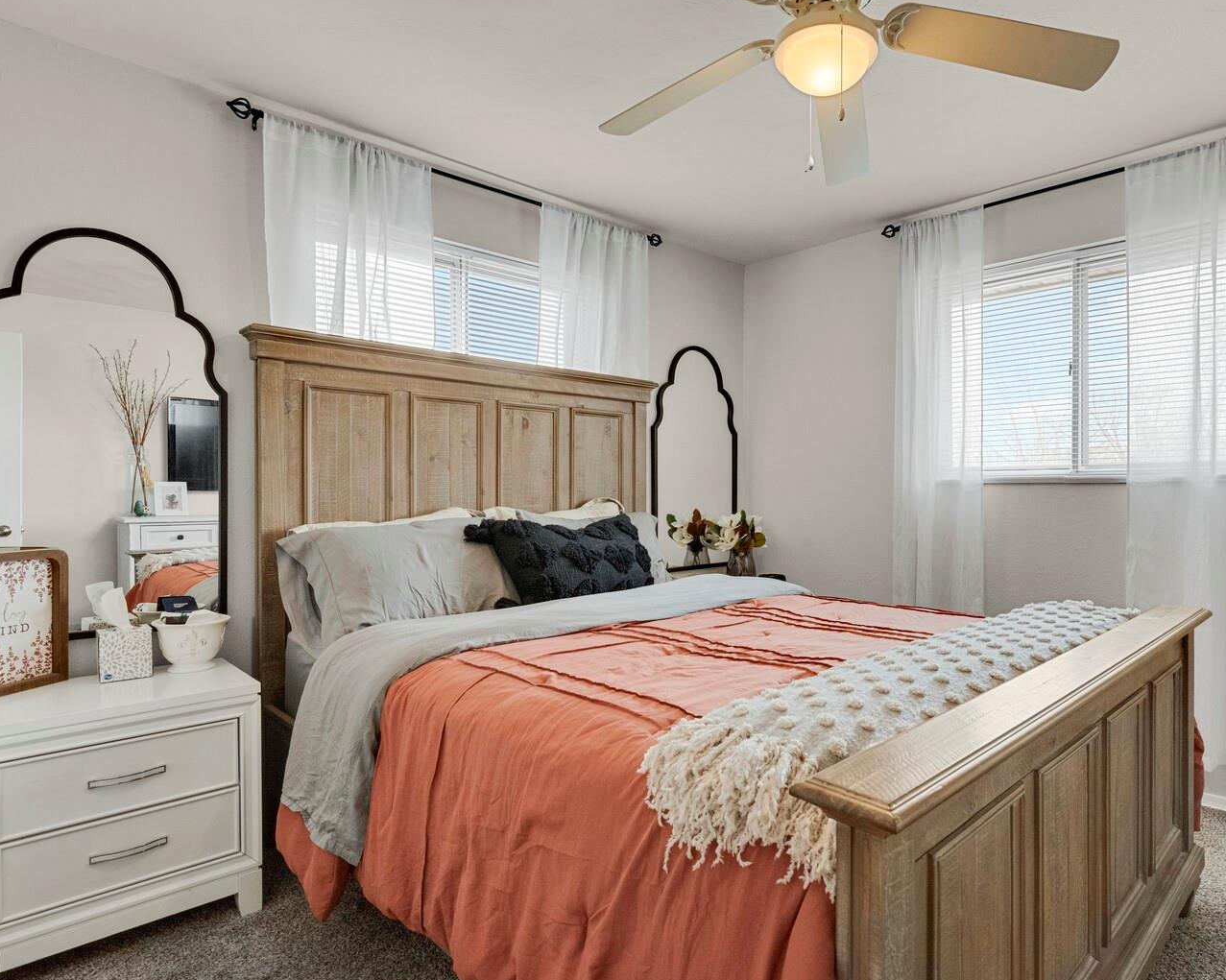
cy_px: 501
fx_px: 726
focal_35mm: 20
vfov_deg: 68.1
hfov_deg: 80.0
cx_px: 688
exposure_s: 1/20
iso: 4000
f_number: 8
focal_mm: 17
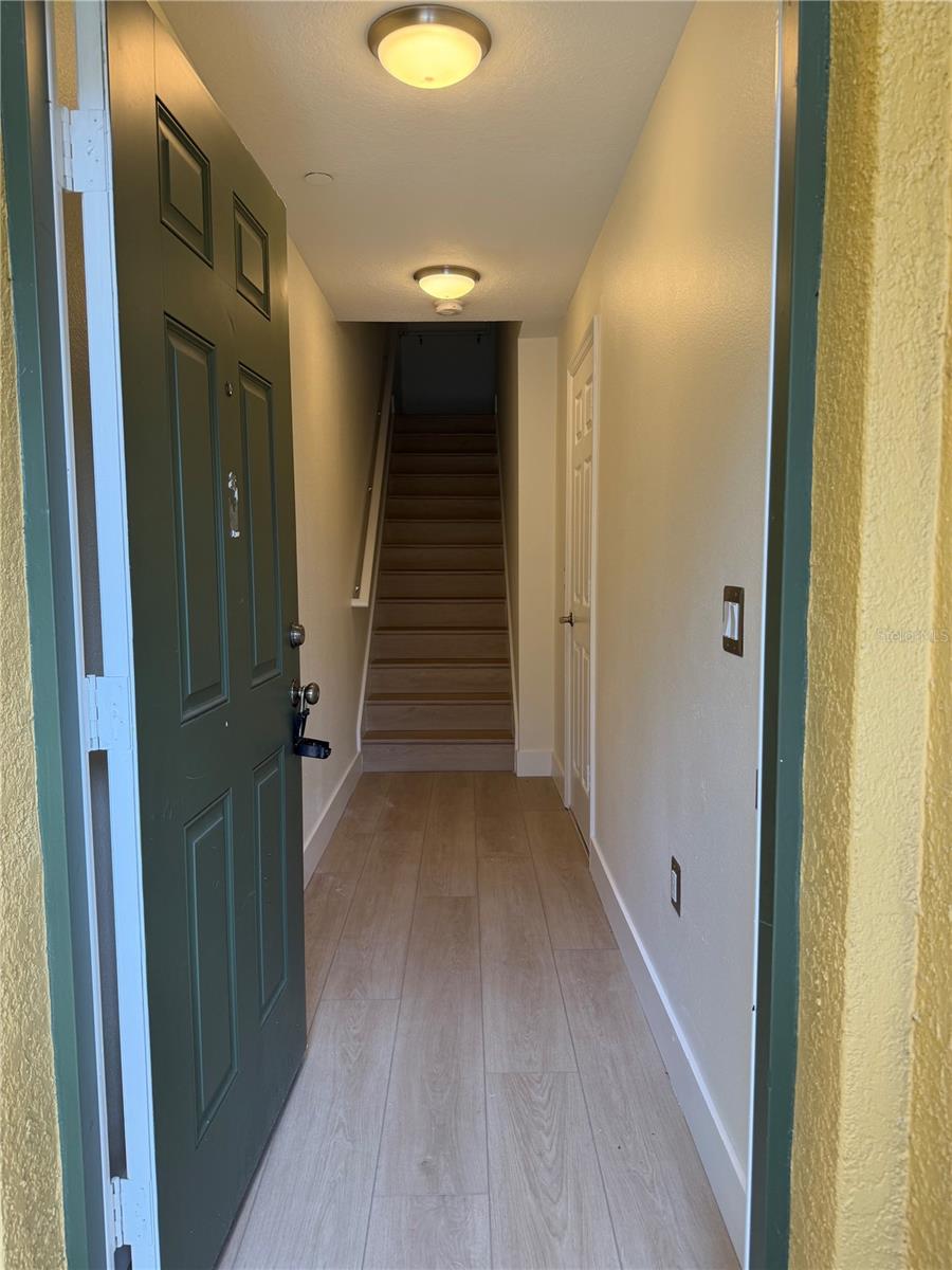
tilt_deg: -6.0
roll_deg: +0.1
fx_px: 880
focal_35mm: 24
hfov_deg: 56.8
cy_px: 635
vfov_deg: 71.6
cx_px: 476
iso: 100
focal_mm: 6.76
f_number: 1.78
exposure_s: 1/187
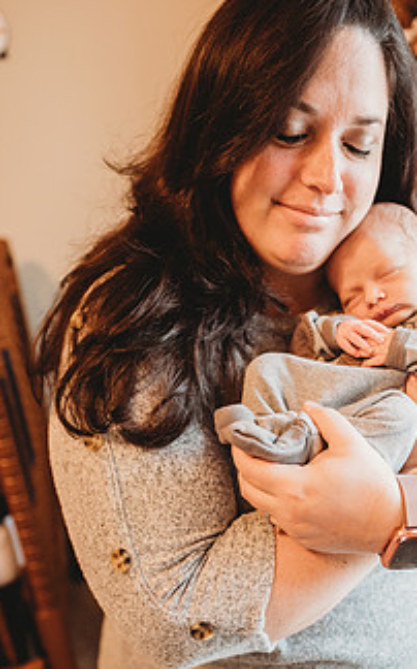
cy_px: 409
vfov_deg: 56.2
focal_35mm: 34
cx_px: 295
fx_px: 619
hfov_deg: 36.6
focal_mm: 24
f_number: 2.2
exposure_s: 1/160
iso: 500
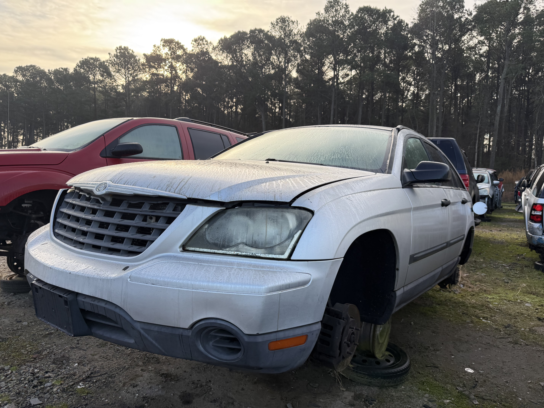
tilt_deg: -1.6
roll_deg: -0.7
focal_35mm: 24
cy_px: 204
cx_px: 272
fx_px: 377
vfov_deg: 56.8
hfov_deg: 71.6
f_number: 1.78
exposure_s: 1/1075
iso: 100
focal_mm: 6.76
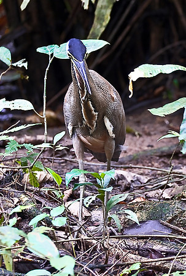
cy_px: 138
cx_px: 93
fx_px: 1501
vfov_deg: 10.5
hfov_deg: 7.1
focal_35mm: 195
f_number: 5.3
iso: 800
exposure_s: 1/40
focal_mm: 195
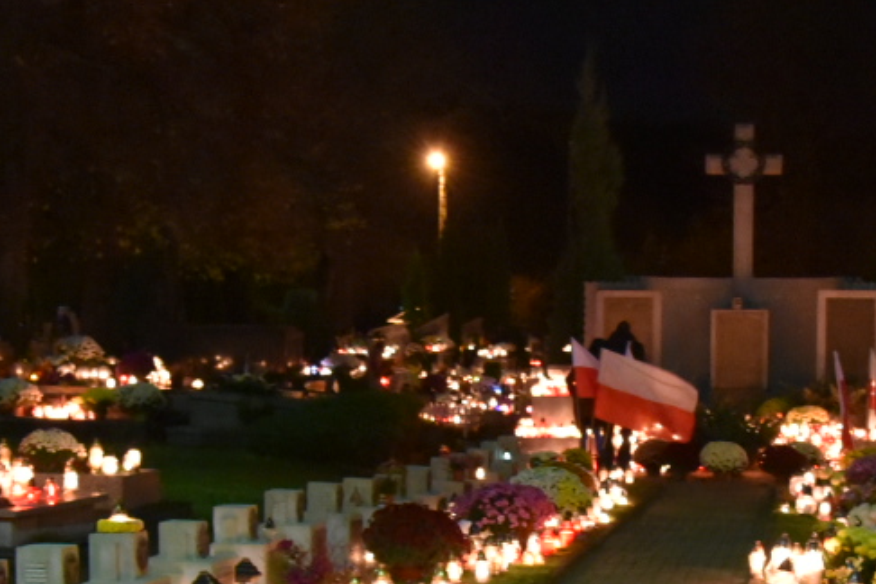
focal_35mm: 80
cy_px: 535
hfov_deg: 25.0
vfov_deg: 16.8
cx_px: 681
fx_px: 1947
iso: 6400
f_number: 4
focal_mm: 24
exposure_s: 1/13
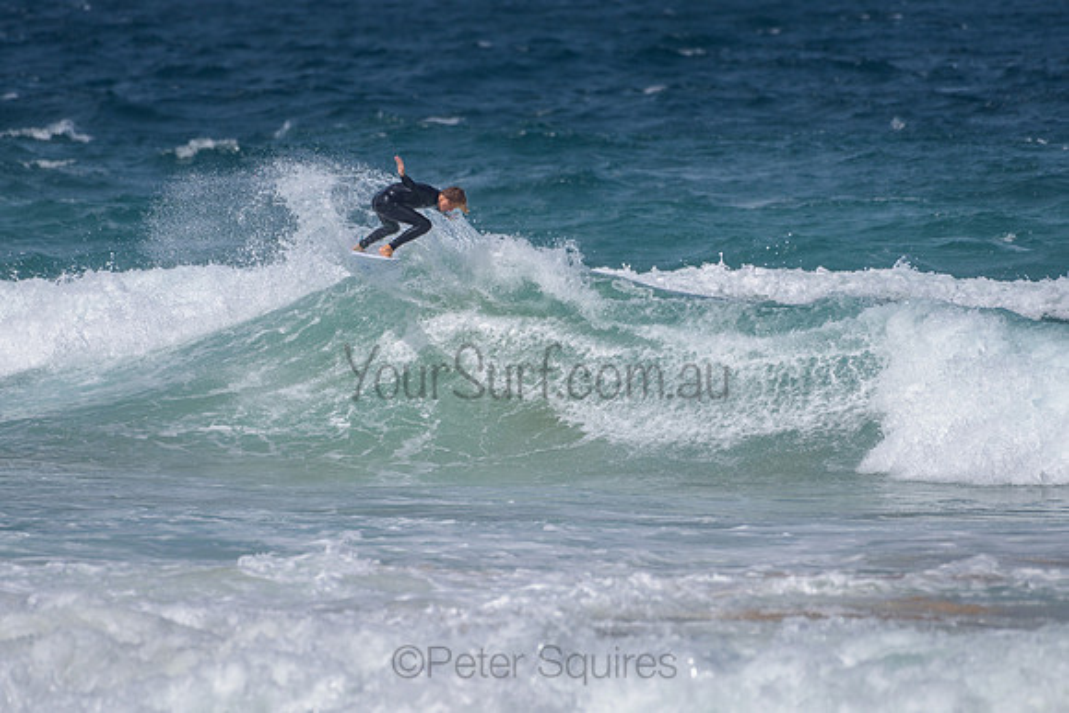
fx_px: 18216
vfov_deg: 2.2
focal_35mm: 613
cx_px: 524
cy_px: 335
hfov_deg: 3.4
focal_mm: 500
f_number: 5.6
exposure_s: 1/2000
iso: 72
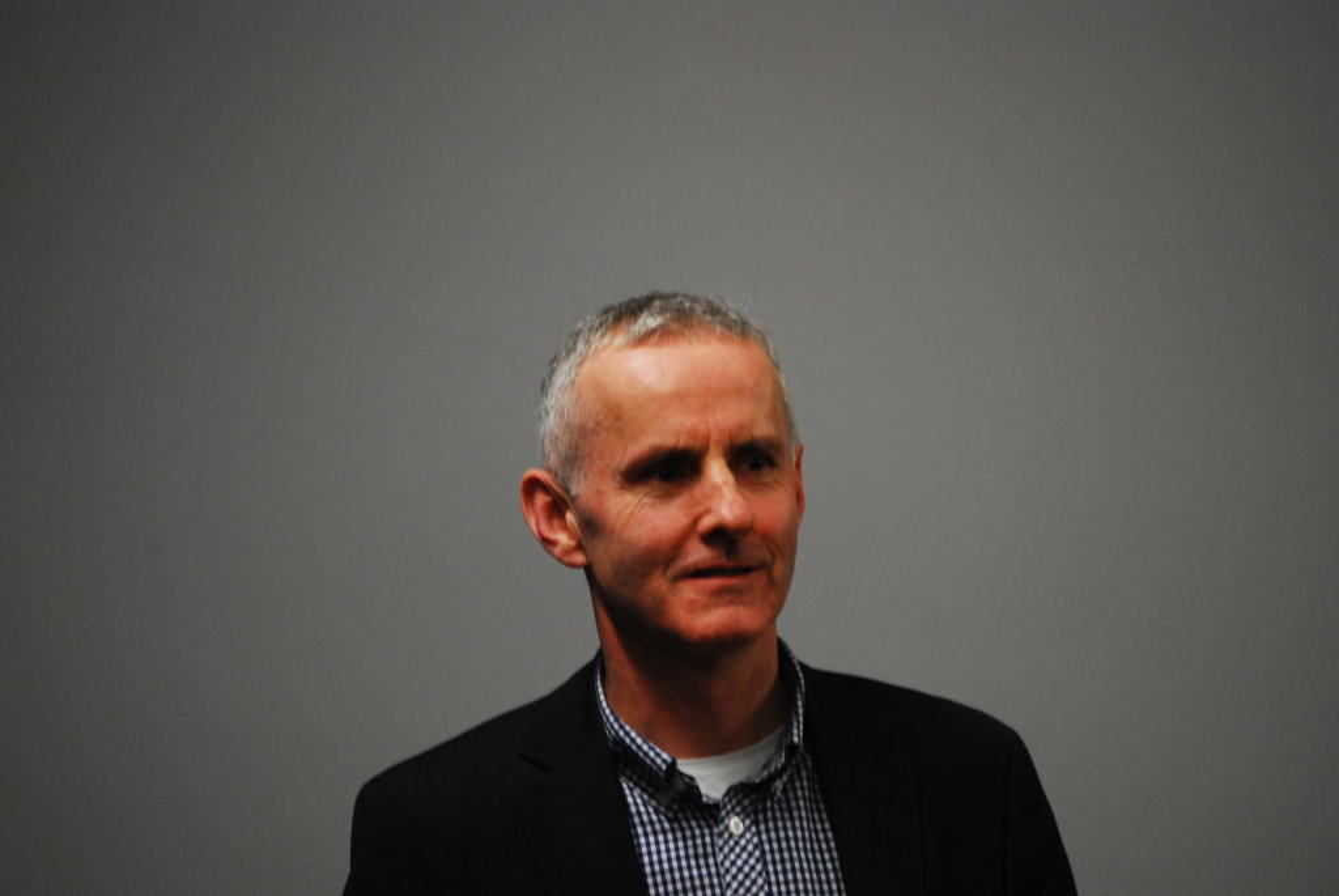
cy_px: 448
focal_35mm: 300
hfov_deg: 6.9
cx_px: 670
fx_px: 11169
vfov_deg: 4.6
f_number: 7.1
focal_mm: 200
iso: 800
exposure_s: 1/30
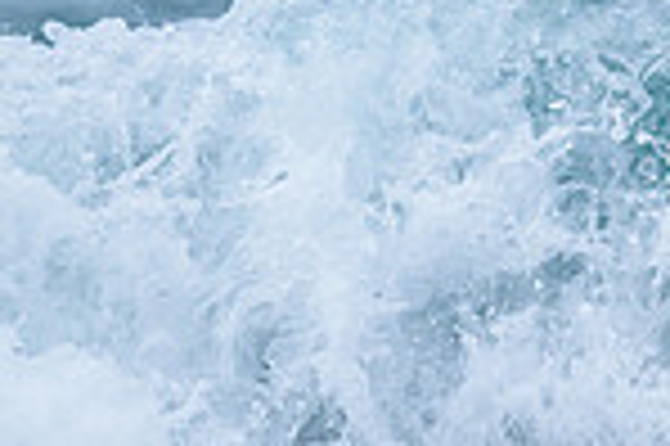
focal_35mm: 3124
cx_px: 1268
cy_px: 241
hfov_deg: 0.7
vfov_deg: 0.4
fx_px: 58077
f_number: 6.3
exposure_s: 1/2000
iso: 560
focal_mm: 800
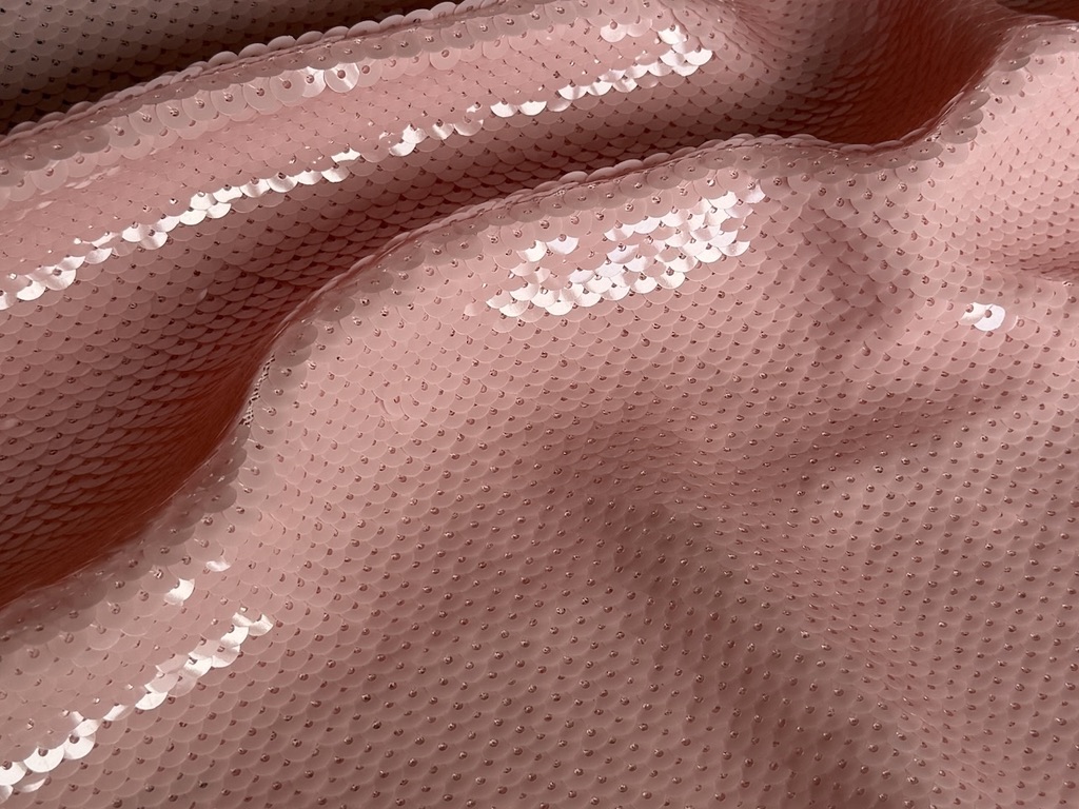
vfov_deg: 56.8
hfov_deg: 71.6
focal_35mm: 24
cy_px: 404
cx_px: 540
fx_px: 748
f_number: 1.78
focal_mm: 6.76
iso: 64
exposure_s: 1/172
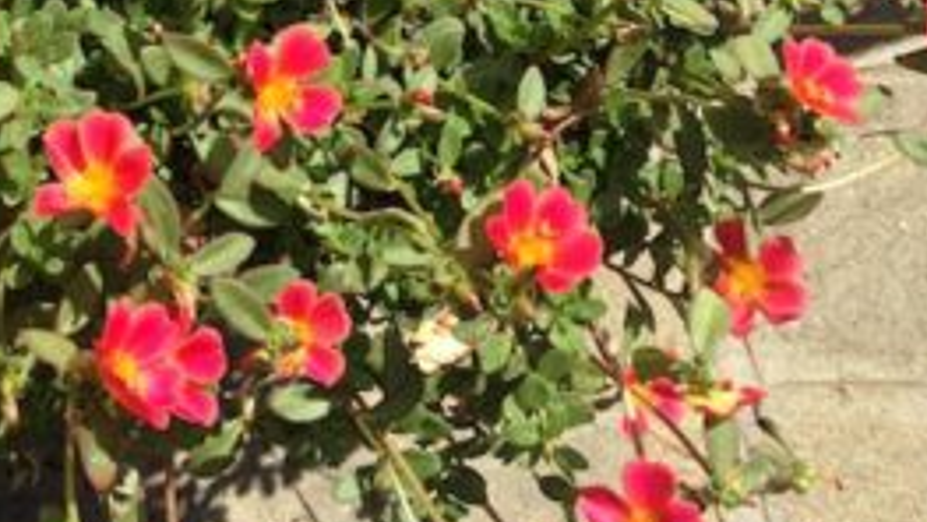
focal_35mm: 73
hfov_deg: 28.5
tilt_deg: -52.4
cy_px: -291
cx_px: 233
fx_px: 1795
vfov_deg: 15.2
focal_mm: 4.12
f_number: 2.4
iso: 50
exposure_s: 1/889
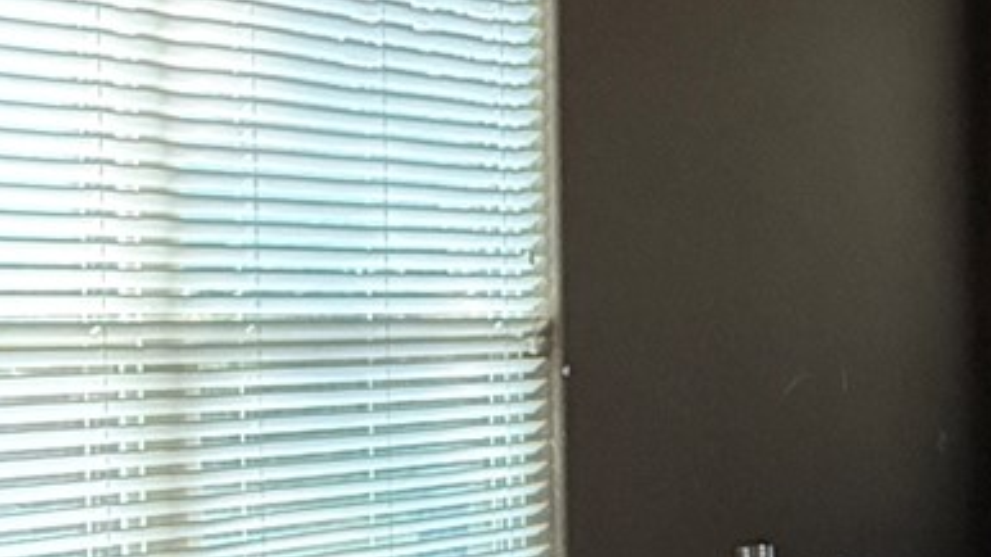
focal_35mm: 81
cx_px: 1248
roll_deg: +1.0
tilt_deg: +0.4
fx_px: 2128
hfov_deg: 23.5
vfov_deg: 14.9
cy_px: 323
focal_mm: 2.22
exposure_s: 1/120
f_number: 2.2
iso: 320
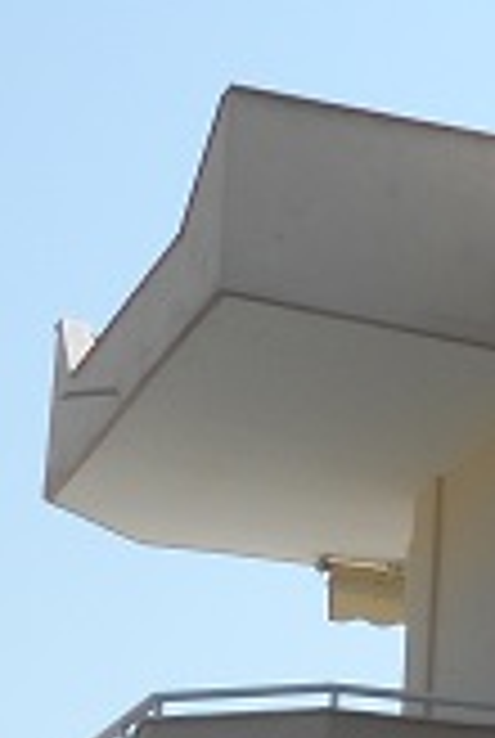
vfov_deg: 12.6
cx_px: 1076
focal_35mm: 162
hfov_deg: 8.0
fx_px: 3327
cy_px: 576
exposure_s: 1/640
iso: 80
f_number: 3.5
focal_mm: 5.8
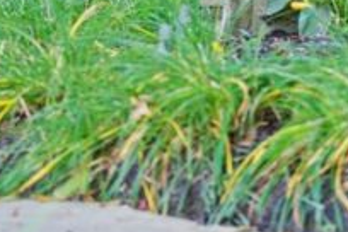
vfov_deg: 6.8
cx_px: 275
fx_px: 1895
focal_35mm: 196
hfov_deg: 10.5
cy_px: -194
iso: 400
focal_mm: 50
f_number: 1.8
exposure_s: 1/160
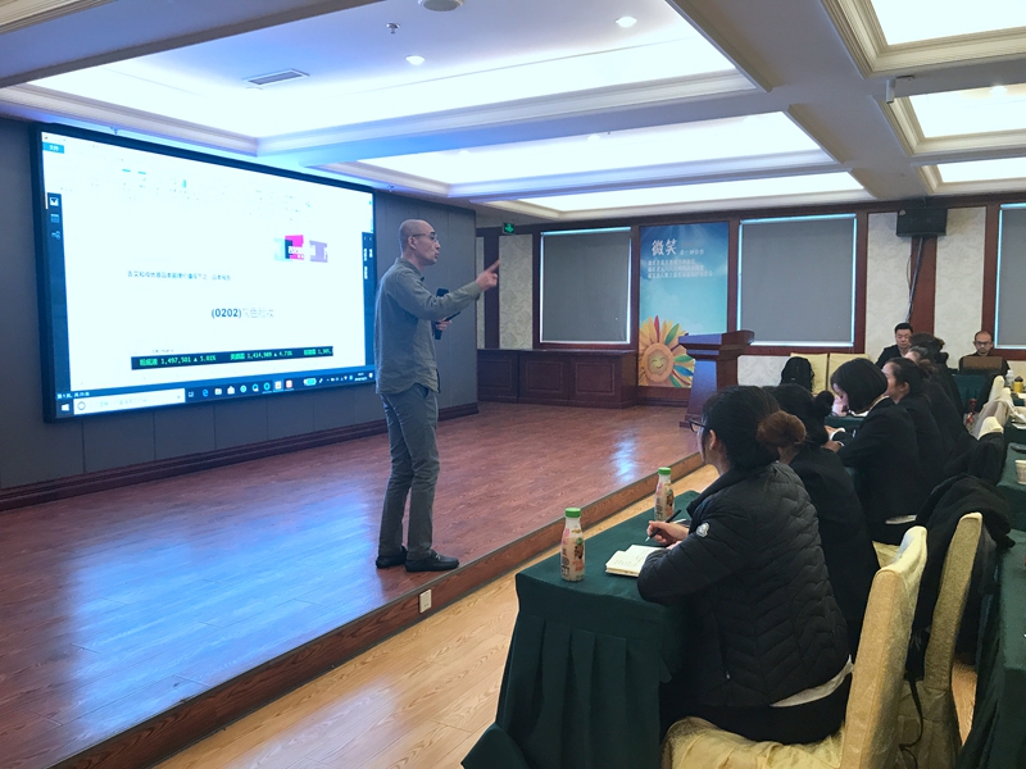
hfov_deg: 63.4
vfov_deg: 49.7
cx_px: 513
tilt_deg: -3.4
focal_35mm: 28
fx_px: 830
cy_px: 384
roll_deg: +0.5
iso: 20
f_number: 1.8
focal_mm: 3.99
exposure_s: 1/30
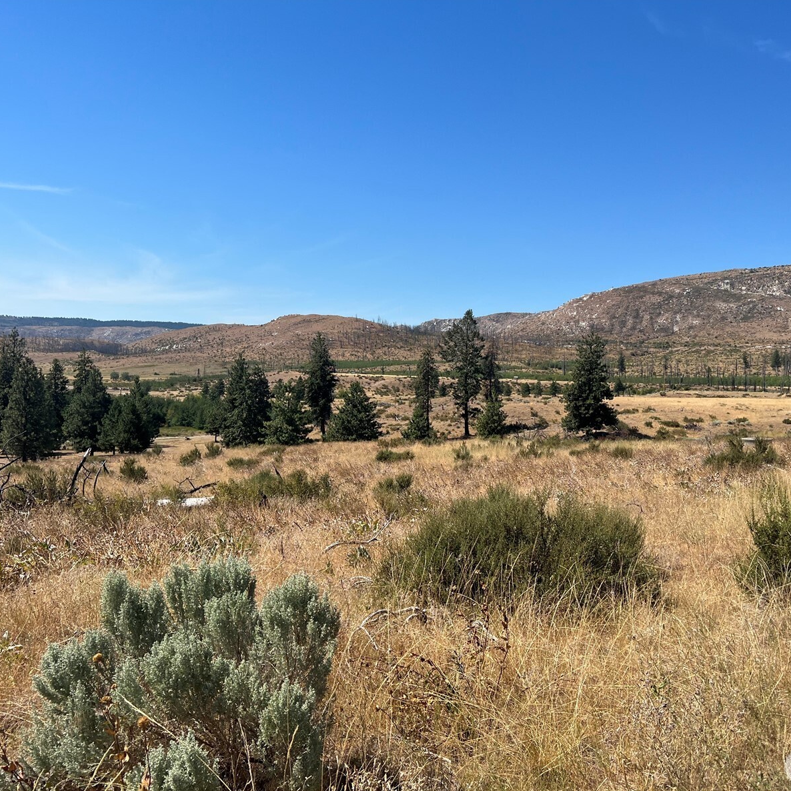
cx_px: 424
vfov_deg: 52.5
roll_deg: -2.2
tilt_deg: -2.7
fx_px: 801
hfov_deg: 52.5
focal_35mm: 31
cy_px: 393
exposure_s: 1/5319
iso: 50
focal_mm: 5.7
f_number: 1.5
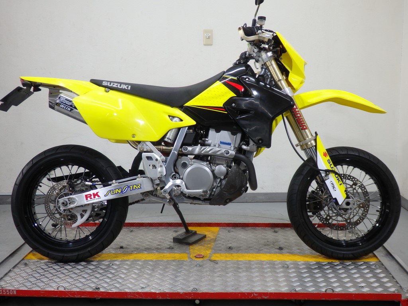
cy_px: 153
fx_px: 530
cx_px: 204
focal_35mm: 45
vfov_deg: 32.2
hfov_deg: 42.1
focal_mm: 8
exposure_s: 1/60
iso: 125
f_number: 3.8
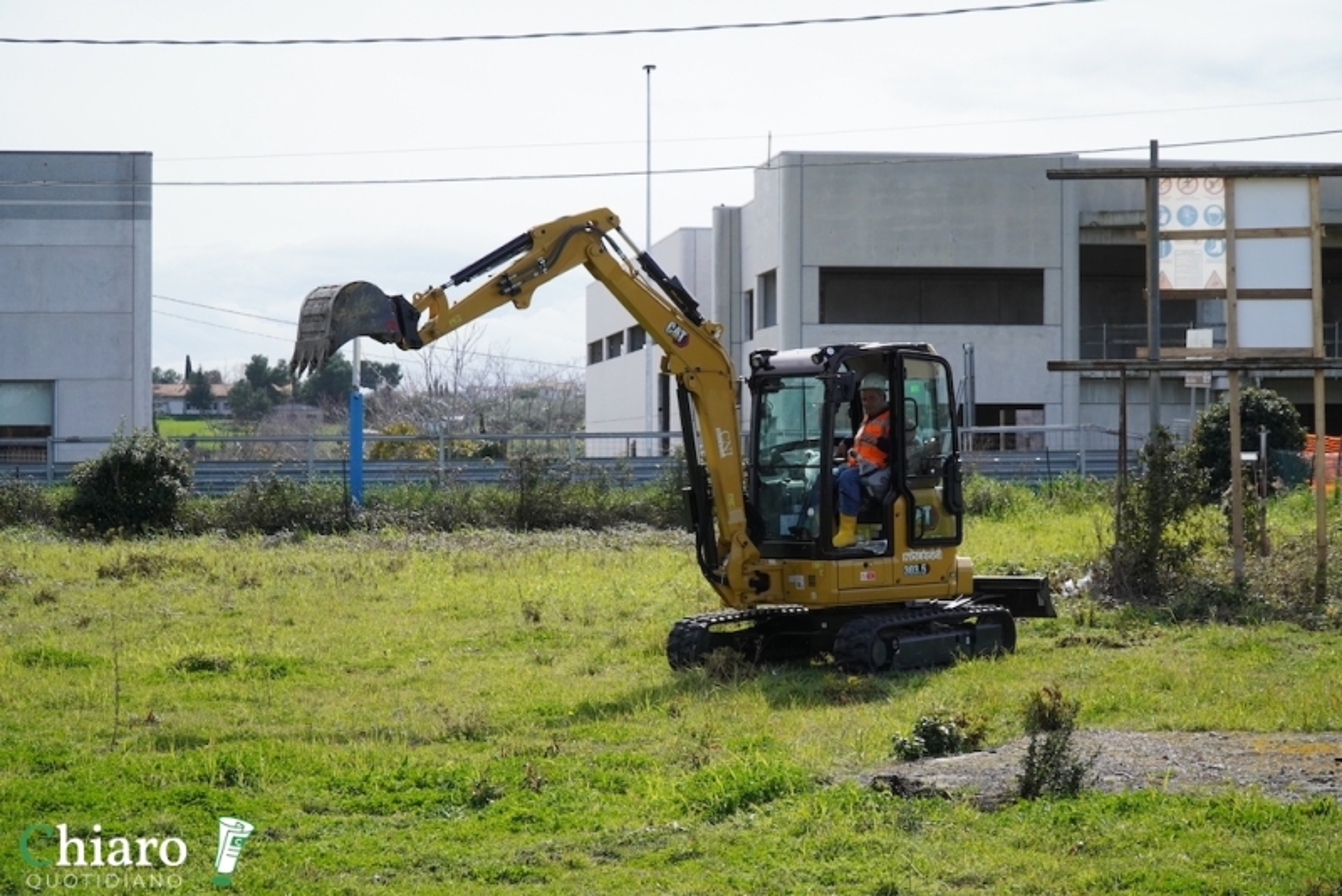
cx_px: 671
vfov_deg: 17.5
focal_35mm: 78
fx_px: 2909
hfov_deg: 26.0
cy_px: 448
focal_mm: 52
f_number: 8
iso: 800
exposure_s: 1/1250
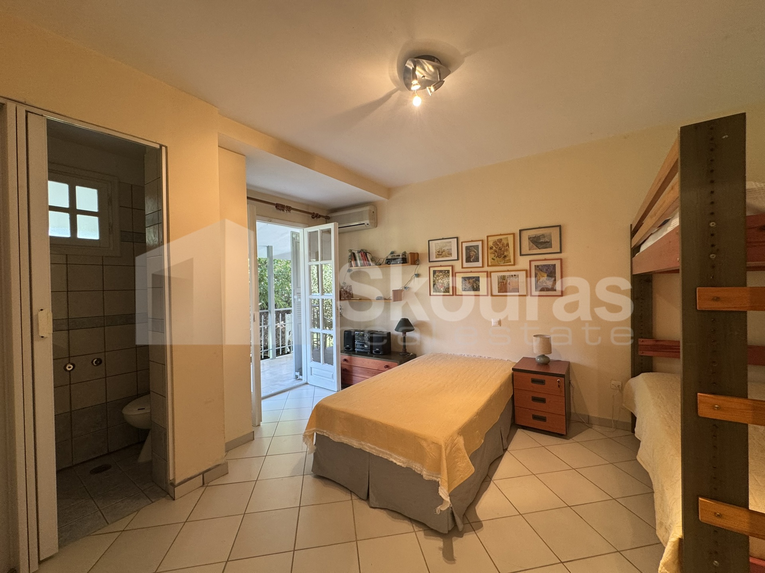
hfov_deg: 102.1
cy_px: 286
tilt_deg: +0.9
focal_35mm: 14
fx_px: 309
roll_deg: +0.8
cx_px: 382
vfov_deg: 85.7
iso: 160
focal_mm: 2.22
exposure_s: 1/100
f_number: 2.2
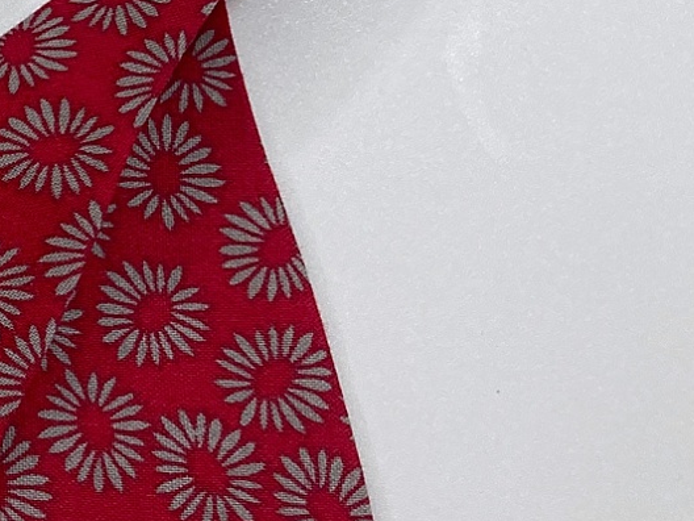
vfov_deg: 13.9
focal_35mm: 106
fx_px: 2125
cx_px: -489
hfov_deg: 16.1
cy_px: 167
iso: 64
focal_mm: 3.99
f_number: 1.8
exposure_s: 1/120
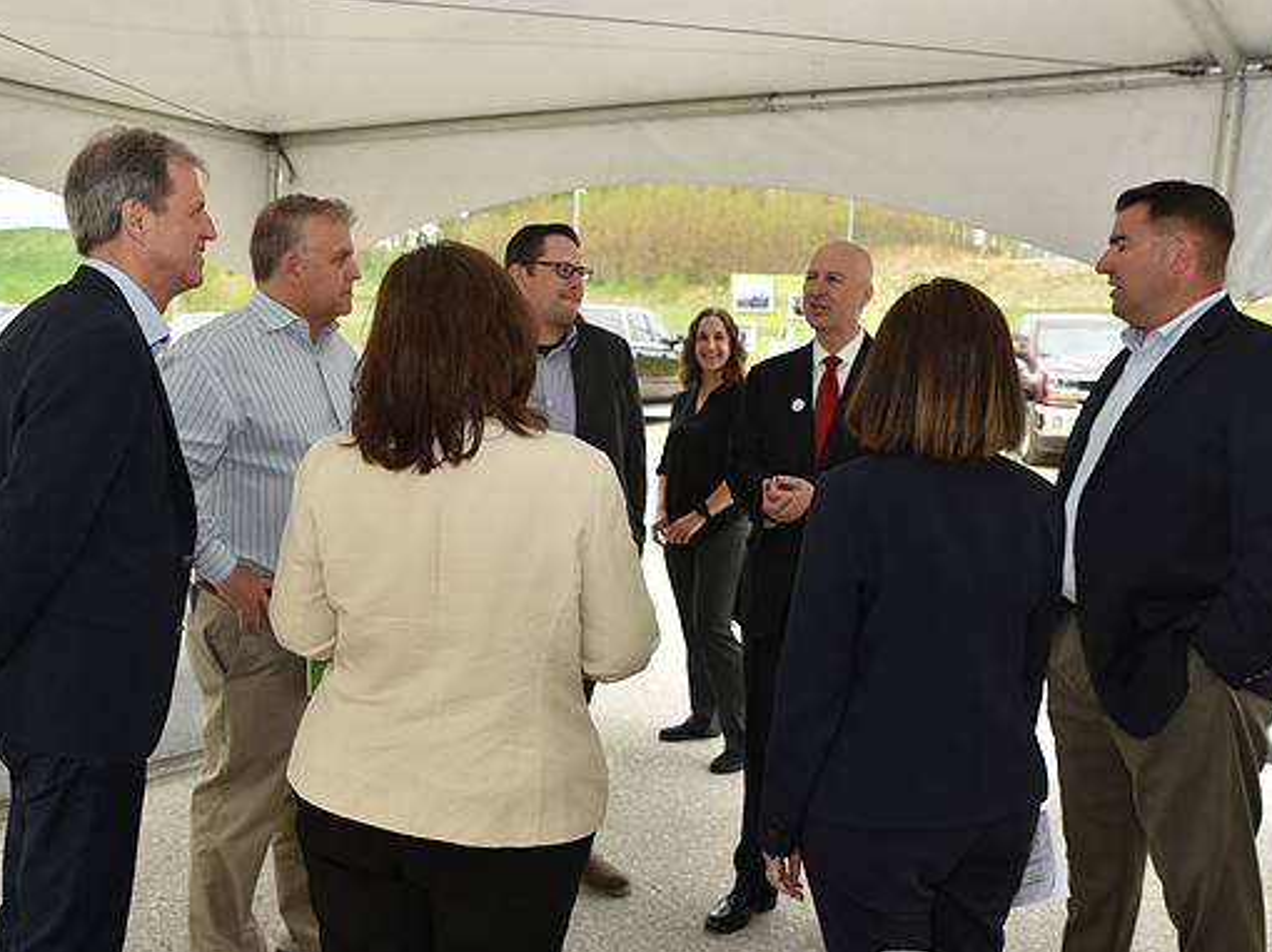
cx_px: 634
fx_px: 1286
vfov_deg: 40.7
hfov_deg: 52.6
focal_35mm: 35
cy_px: 477
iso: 125
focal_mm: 32
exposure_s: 1/125
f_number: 5.6
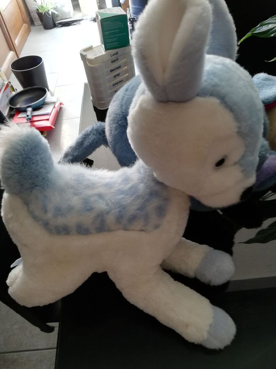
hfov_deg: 53.1
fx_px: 276
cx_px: 138
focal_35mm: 26
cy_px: 184
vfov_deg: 67.3
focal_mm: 3.81
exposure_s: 1/33.3
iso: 160
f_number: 2.2
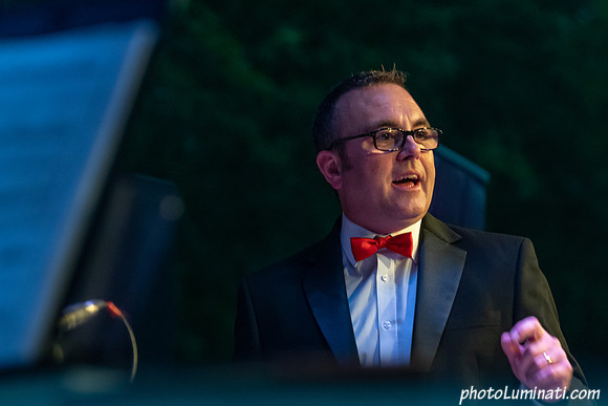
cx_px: 392
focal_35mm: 347
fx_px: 5869
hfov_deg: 5.9
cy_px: 154
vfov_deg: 4.0
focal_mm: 200
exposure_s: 1/160
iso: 2500
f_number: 5
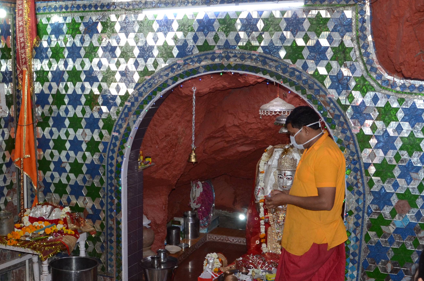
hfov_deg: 38.6
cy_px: 191
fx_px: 599
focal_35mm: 51
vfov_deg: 26.2
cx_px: 144
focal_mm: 18
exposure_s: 1/60
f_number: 4.5
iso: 640
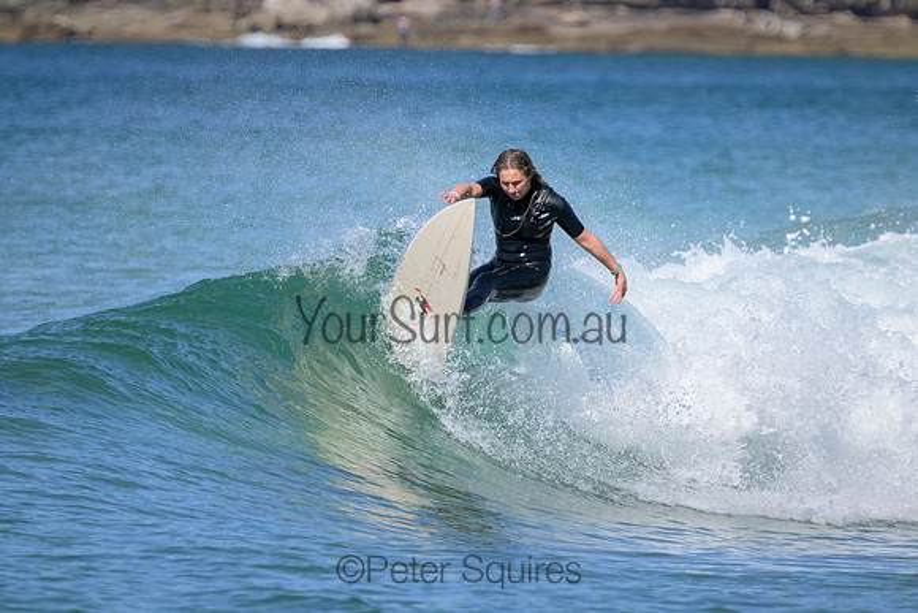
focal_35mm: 700
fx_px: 17853
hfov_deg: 2.9
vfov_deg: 2.0
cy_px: 306
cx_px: 459
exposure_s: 1/2000
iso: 1000
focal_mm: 700
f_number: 11
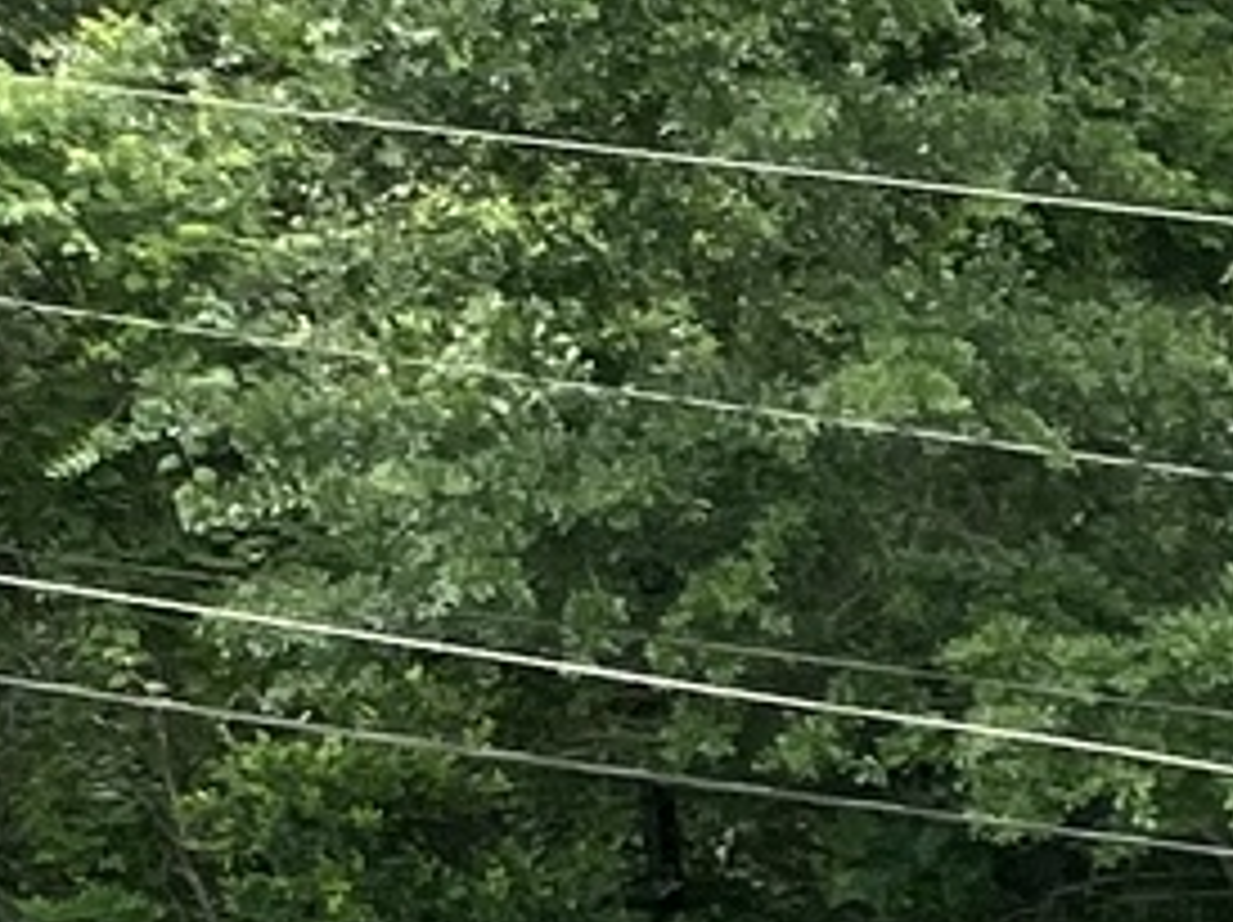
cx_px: 4370
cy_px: 2856
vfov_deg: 6.9
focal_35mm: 190
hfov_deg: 8.0
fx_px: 6762
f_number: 1.6
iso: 50
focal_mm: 5.1
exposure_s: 1/864
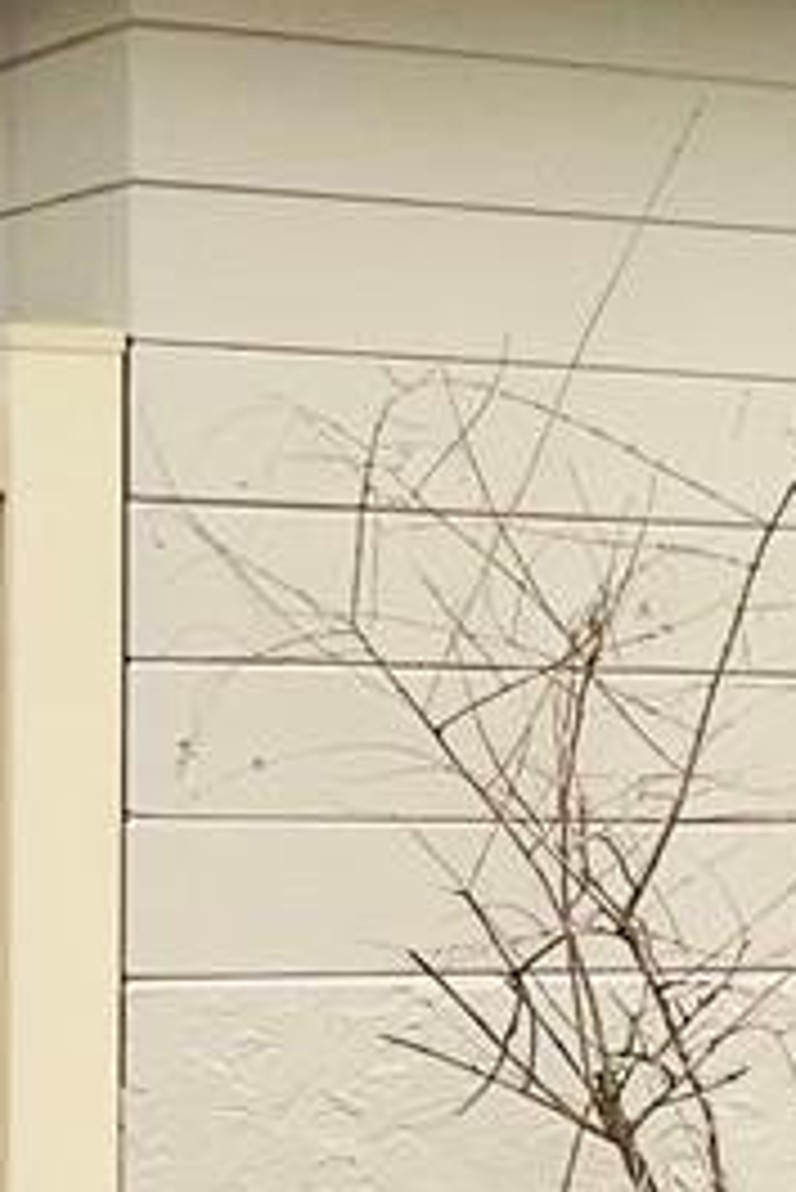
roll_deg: -0.7
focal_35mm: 163
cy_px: 801
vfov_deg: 12.6
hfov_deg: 6.5
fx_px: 5399
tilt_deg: -0.1
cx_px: 3341
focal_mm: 5.7
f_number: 1.5
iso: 32
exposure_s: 1/137
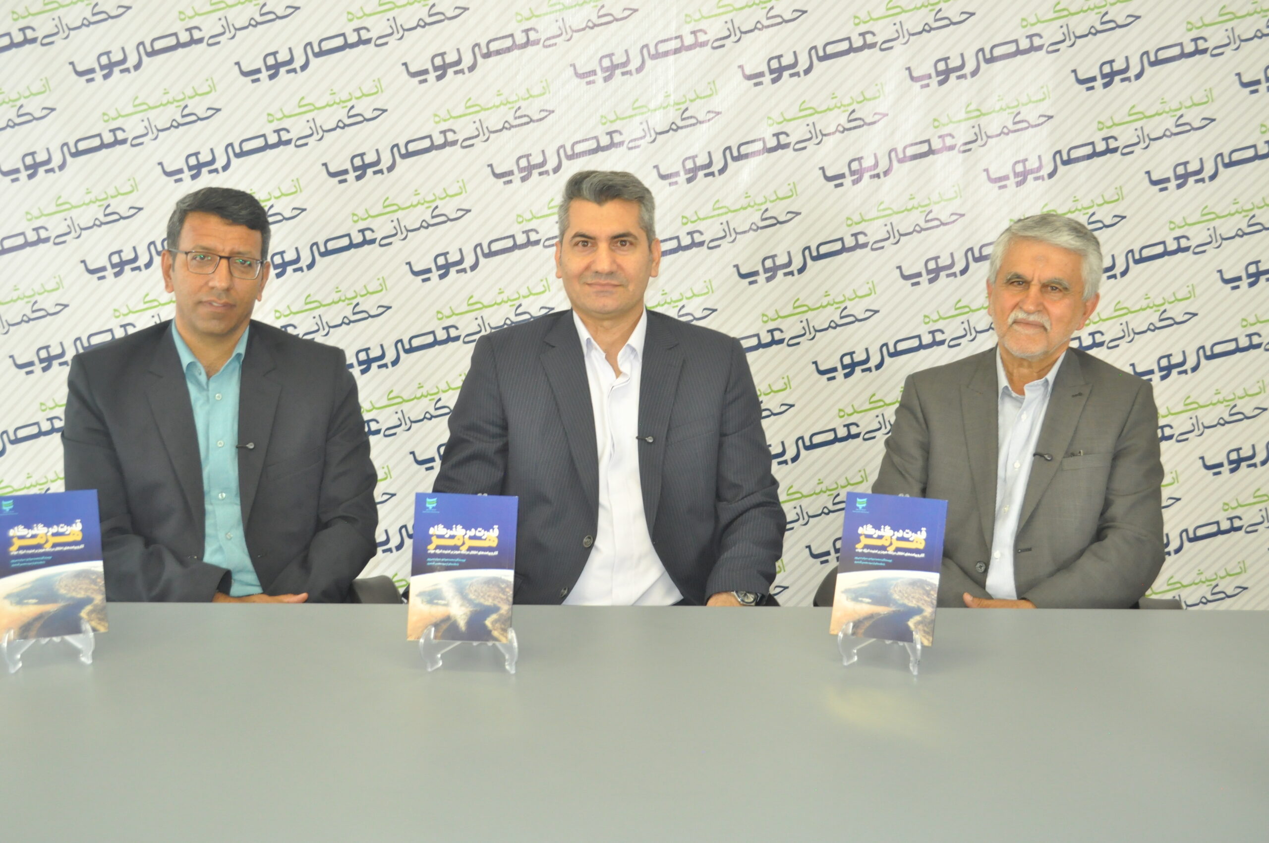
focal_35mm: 39
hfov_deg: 49.6
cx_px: 634
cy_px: 422
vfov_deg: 34.1
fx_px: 1373
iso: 1250
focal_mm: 26
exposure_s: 1/60
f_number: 5.6
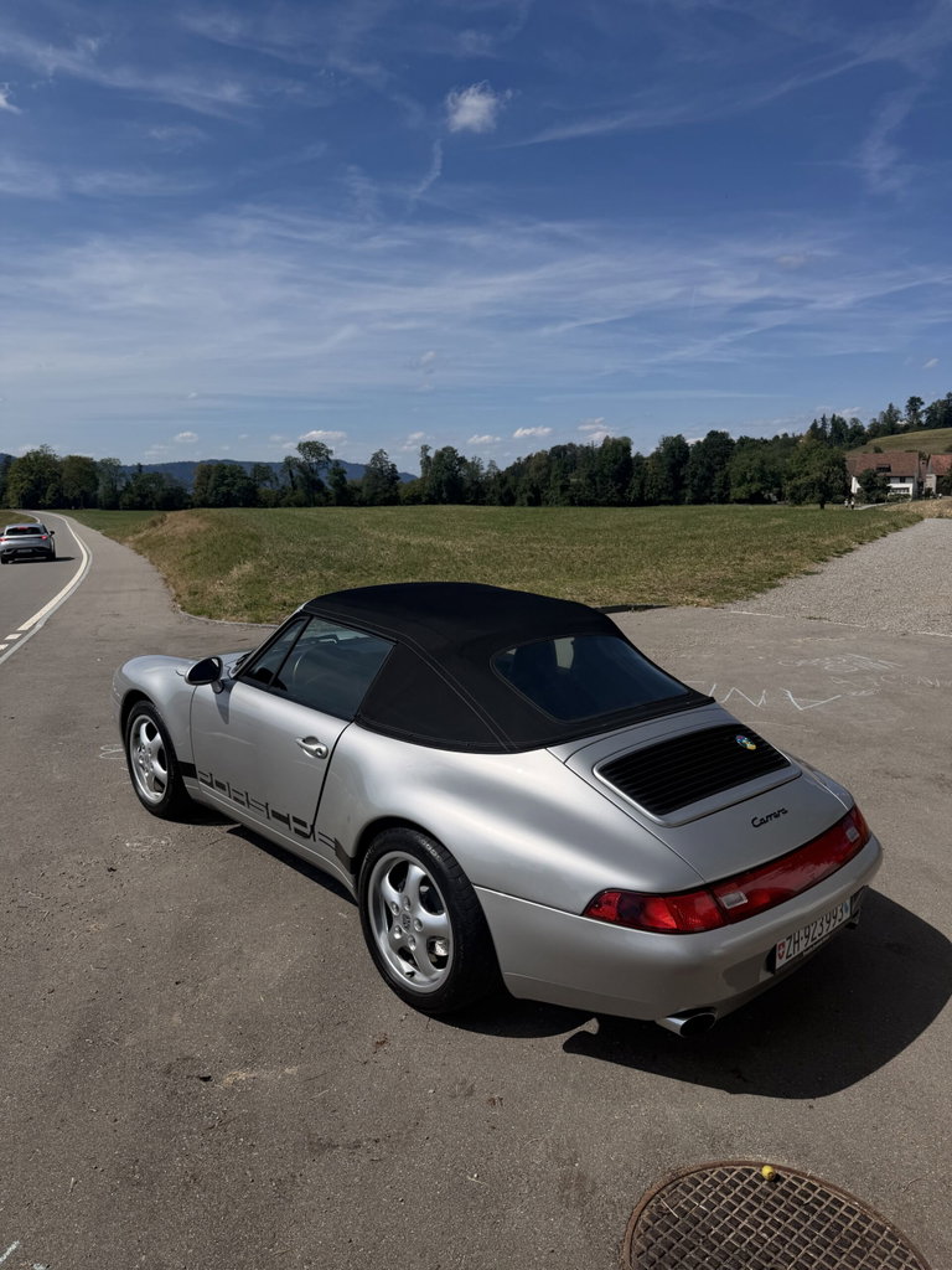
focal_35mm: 24
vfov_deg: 71.6
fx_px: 880
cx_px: 476
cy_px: 635
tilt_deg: -10.7
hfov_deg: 56.8
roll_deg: -0.2
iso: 80
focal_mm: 6.76
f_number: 1.78
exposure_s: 1/10309
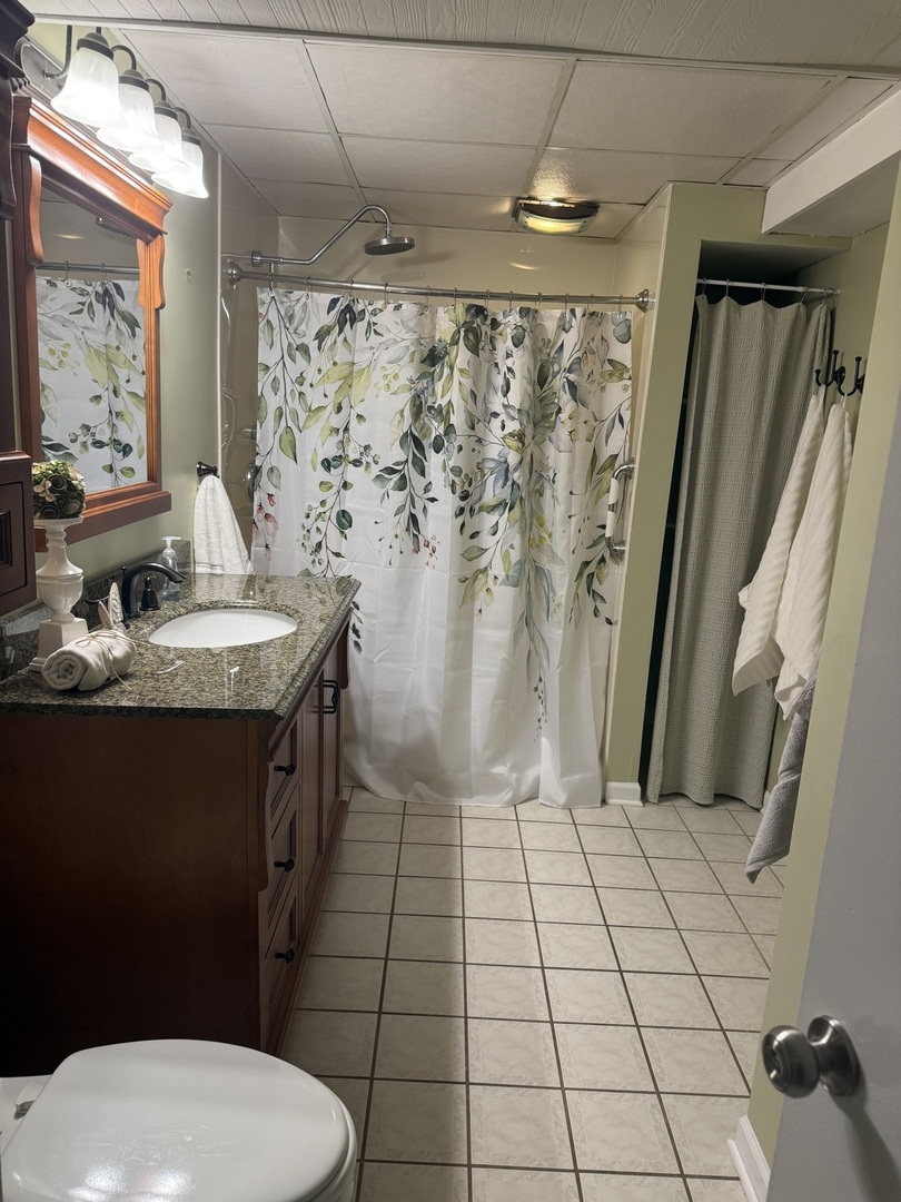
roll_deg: -6.1
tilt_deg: -9.8
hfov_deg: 56.8
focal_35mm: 24
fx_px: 833
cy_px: 601
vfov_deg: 71.6
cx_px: 450
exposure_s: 1/60
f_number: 1.78
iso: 125
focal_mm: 6.76
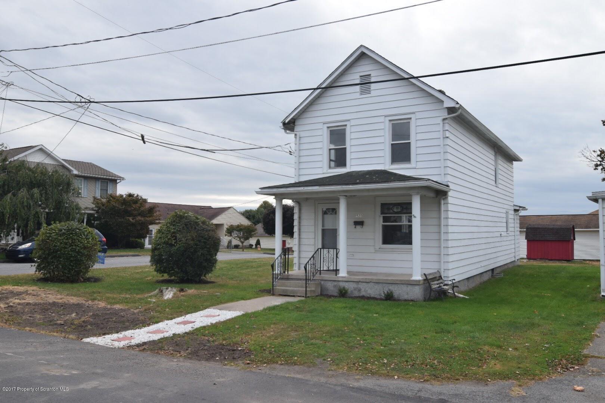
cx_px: 302
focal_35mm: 30
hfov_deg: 61.9
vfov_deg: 43.6
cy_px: 202
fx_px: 504
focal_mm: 20
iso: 200
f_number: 9
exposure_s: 1/320
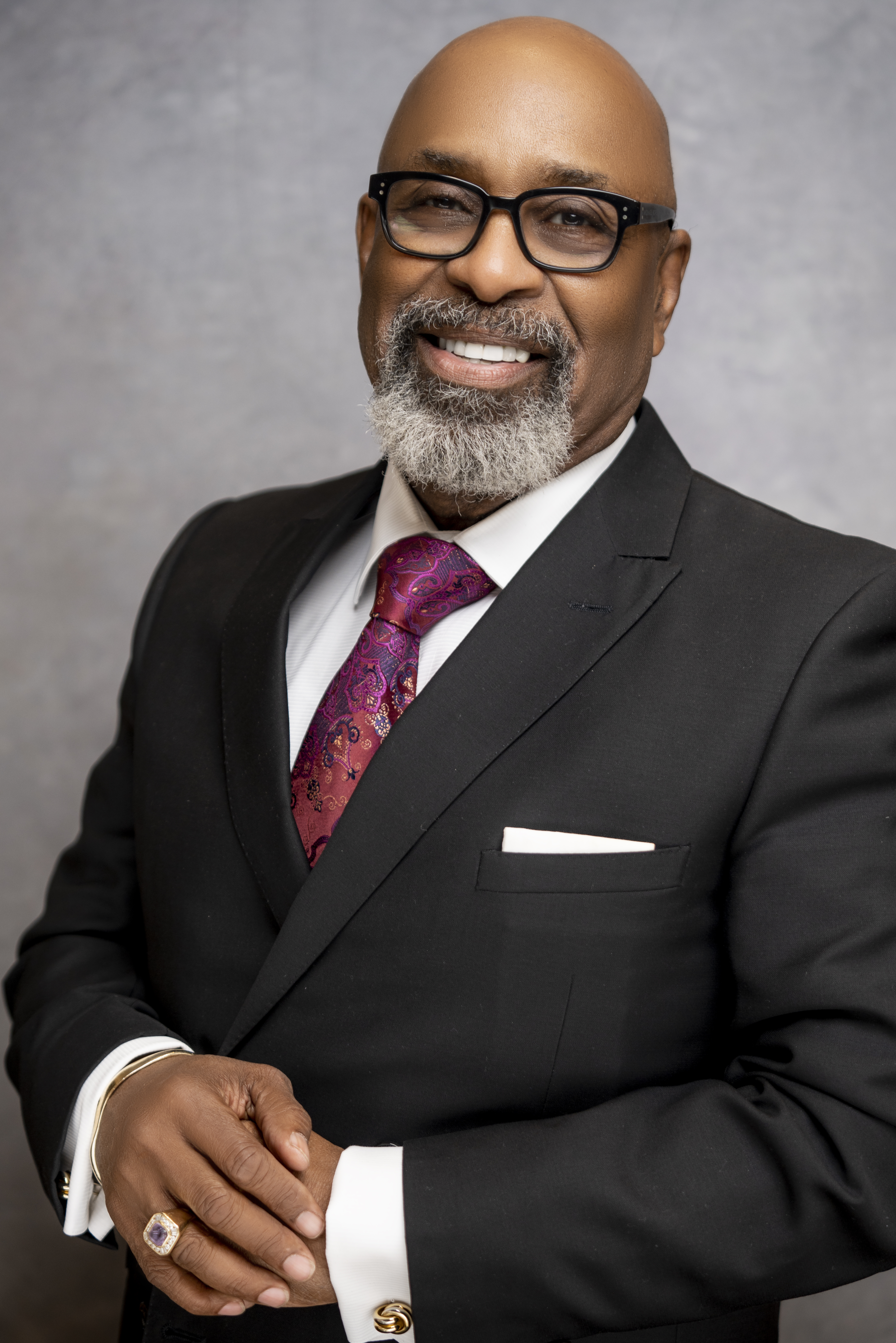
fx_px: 2912
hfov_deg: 17.5
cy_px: 684
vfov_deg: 26.0
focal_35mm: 78
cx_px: 447
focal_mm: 70
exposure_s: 1/125
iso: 250
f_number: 3.2
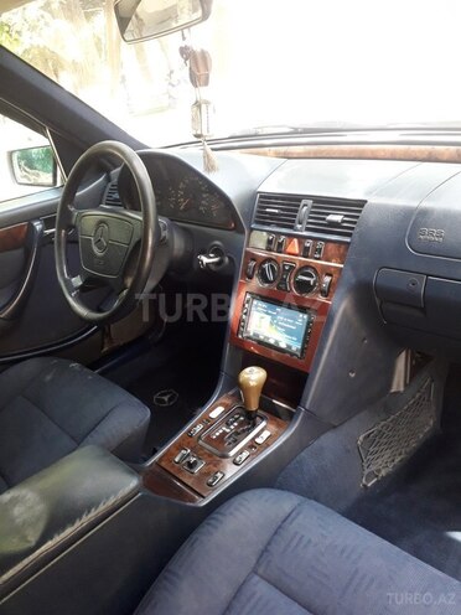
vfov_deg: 65.3
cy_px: 308
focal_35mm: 27
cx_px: 230
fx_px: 479
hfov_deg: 51.4
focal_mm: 3.6
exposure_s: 1/33
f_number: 1.9
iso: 160
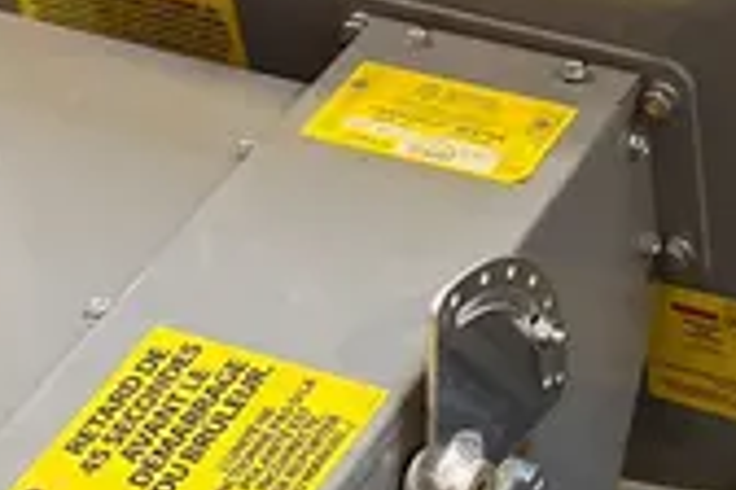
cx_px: 872
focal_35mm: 118
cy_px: 85
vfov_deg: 11.6
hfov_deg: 16.6
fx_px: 2412
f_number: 1.6
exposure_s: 1/60
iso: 250
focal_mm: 5.1
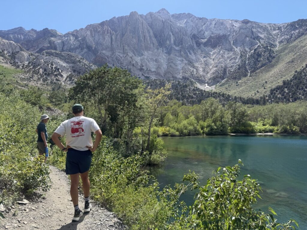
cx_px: 154
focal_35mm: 24
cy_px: 115
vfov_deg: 56.8
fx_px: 213
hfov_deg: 71.6
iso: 80
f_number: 1.78
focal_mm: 6.76
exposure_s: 1/2611
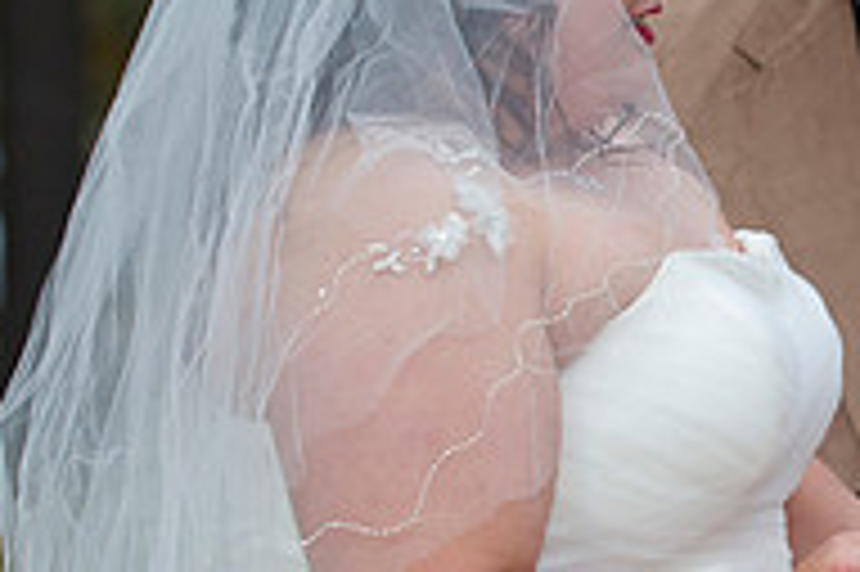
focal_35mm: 319
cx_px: 869
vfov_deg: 4.3
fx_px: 7614
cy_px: 252
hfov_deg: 6.4
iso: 800
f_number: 3.5
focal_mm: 105
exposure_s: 1/100
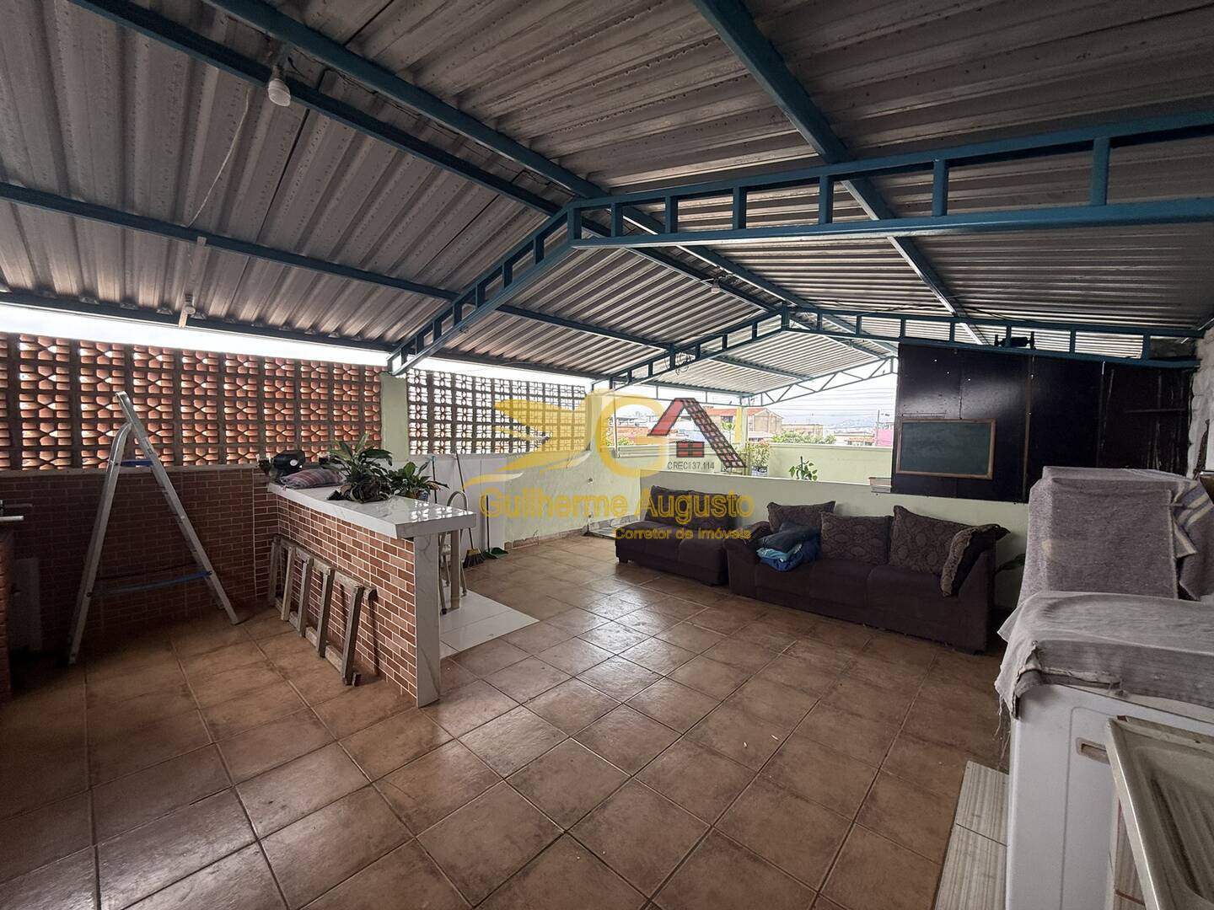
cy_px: 455
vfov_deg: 85.7
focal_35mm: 14
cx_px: 607
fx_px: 491
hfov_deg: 102.1
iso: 64
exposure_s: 1/99
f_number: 2.2
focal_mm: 2.22
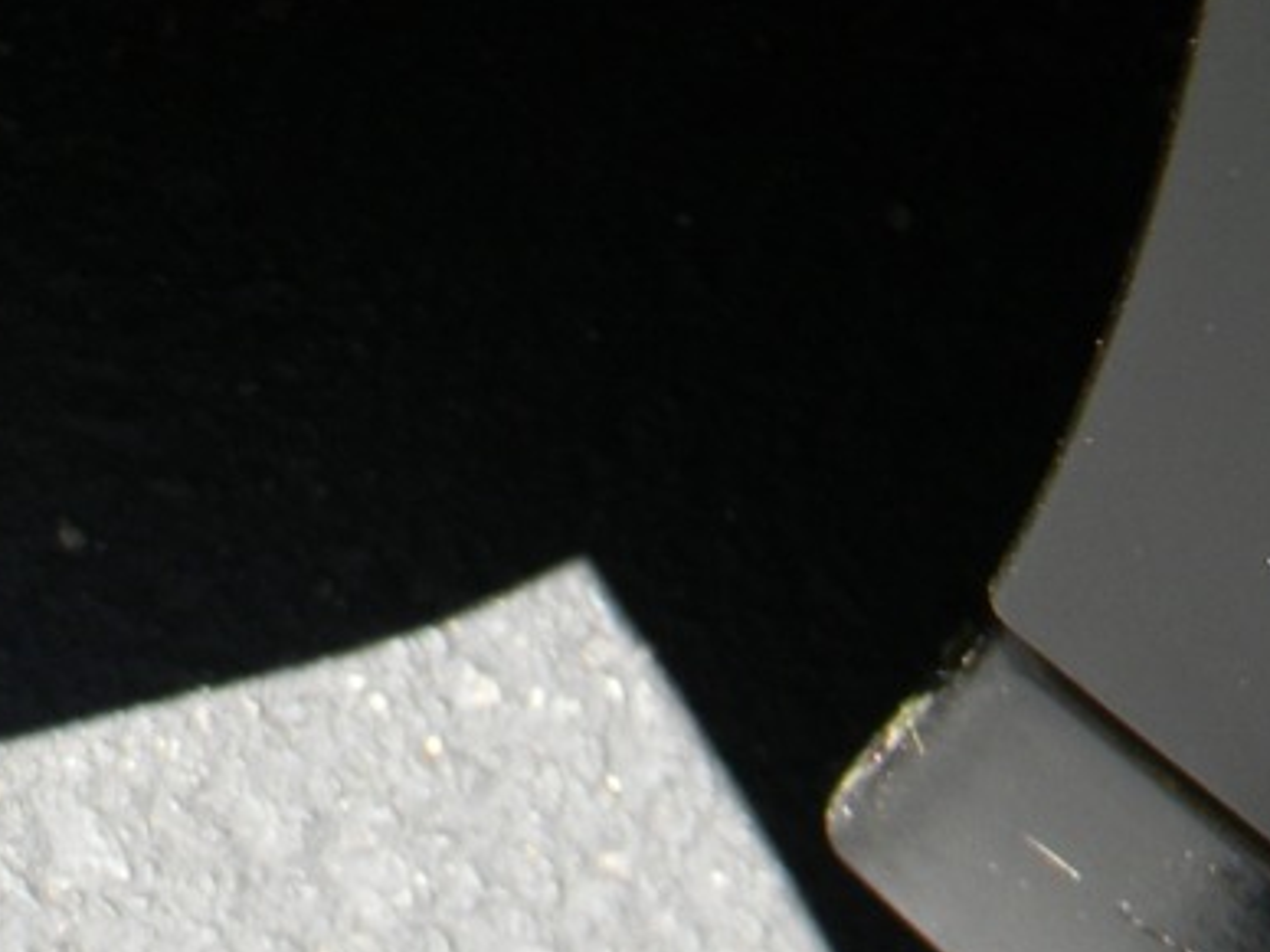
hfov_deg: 17.6
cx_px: -416
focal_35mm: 104
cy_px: 16
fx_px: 3816
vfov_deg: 14.0
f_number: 3.5
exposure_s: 1/180
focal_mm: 5
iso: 80
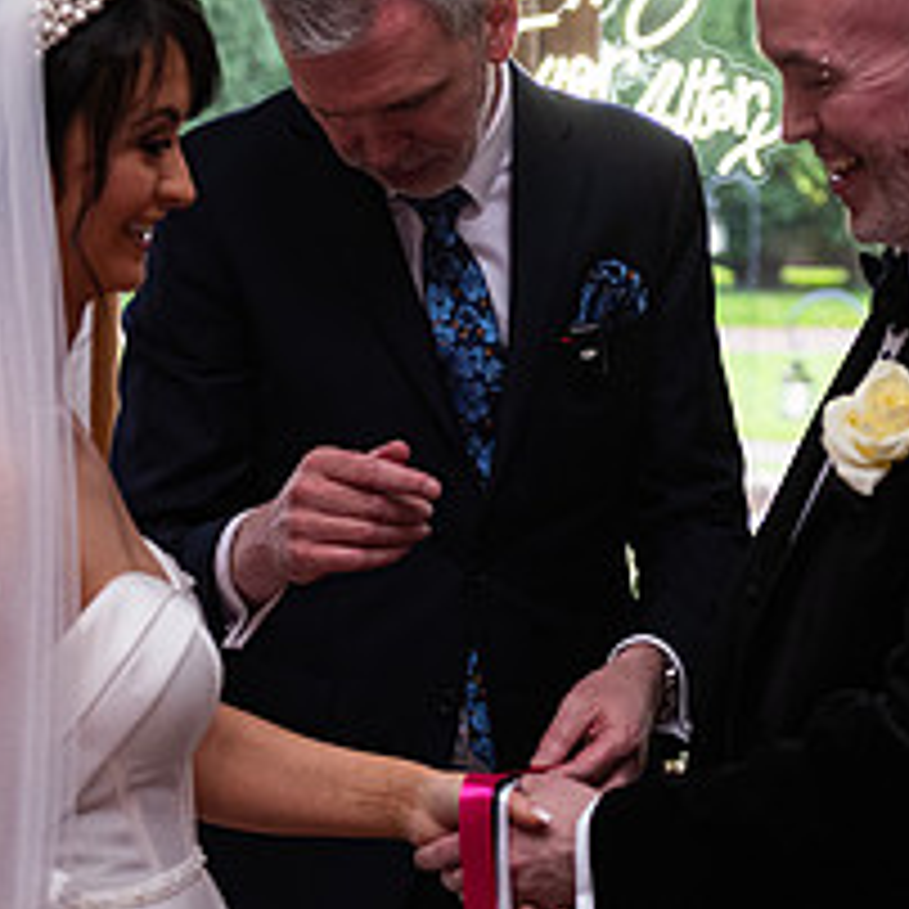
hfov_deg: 13.7
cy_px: 506
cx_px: 504
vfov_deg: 13.7
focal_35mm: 127
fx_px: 3773
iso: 1000
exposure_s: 1/160
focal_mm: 52
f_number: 3.5
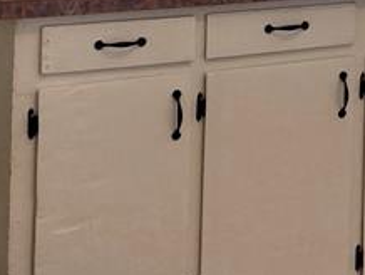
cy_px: -200
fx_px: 1288
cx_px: 583
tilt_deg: -1.2
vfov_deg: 11.4
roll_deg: -1.5
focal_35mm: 122
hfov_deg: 14.8
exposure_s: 1/120
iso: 64
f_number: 1.8
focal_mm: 4.25
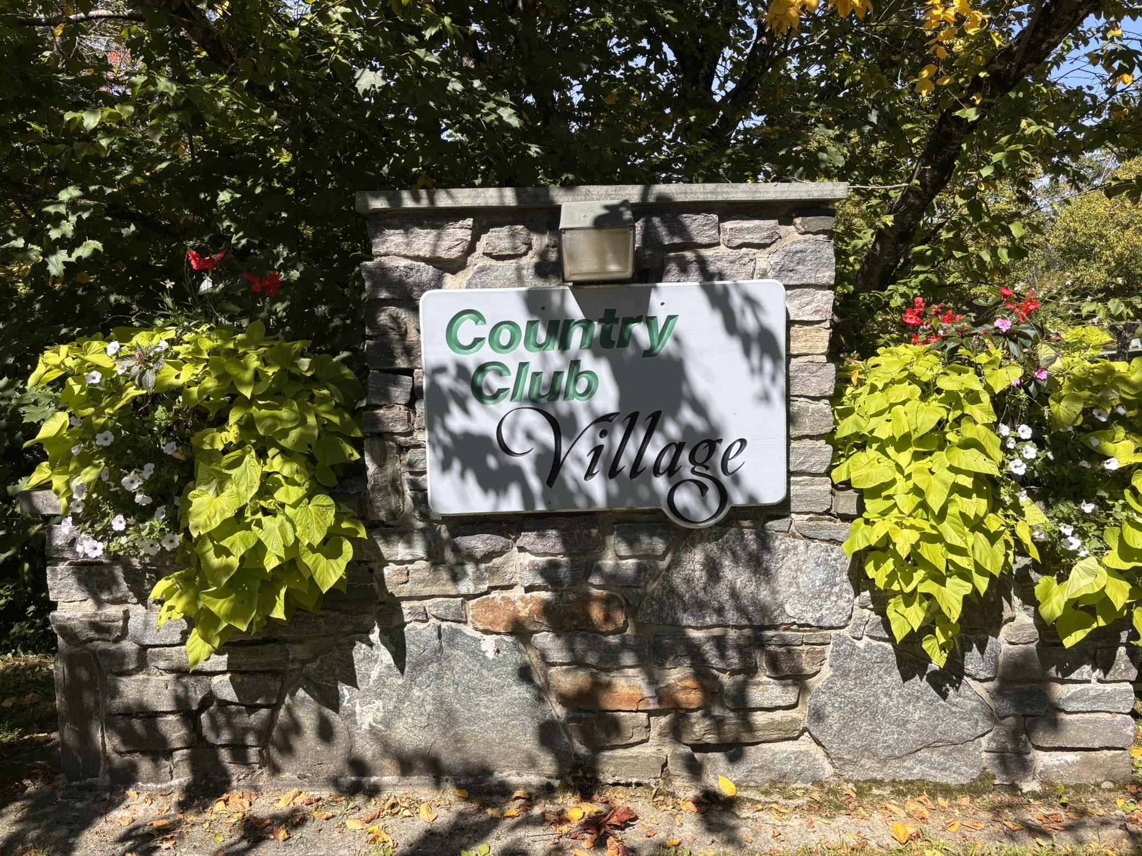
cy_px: 428
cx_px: 571
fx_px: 858
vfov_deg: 53.1
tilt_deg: -8.9
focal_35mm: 26
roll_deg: -0.6
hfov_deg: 67.3
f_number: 1.6
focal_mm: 5.96
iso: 50
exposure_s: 1/1984
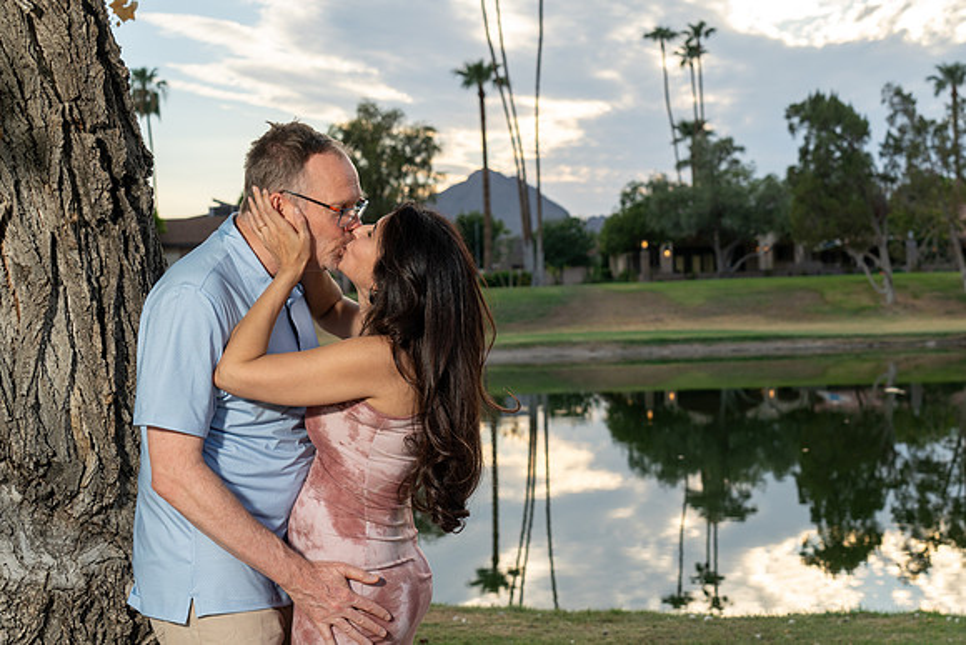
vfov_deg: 26.4
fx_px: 1374
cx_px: 562
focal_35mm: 51
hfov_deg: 38.6
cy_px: 270
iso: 200
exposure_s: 1/200
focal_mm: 44
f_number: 5.6
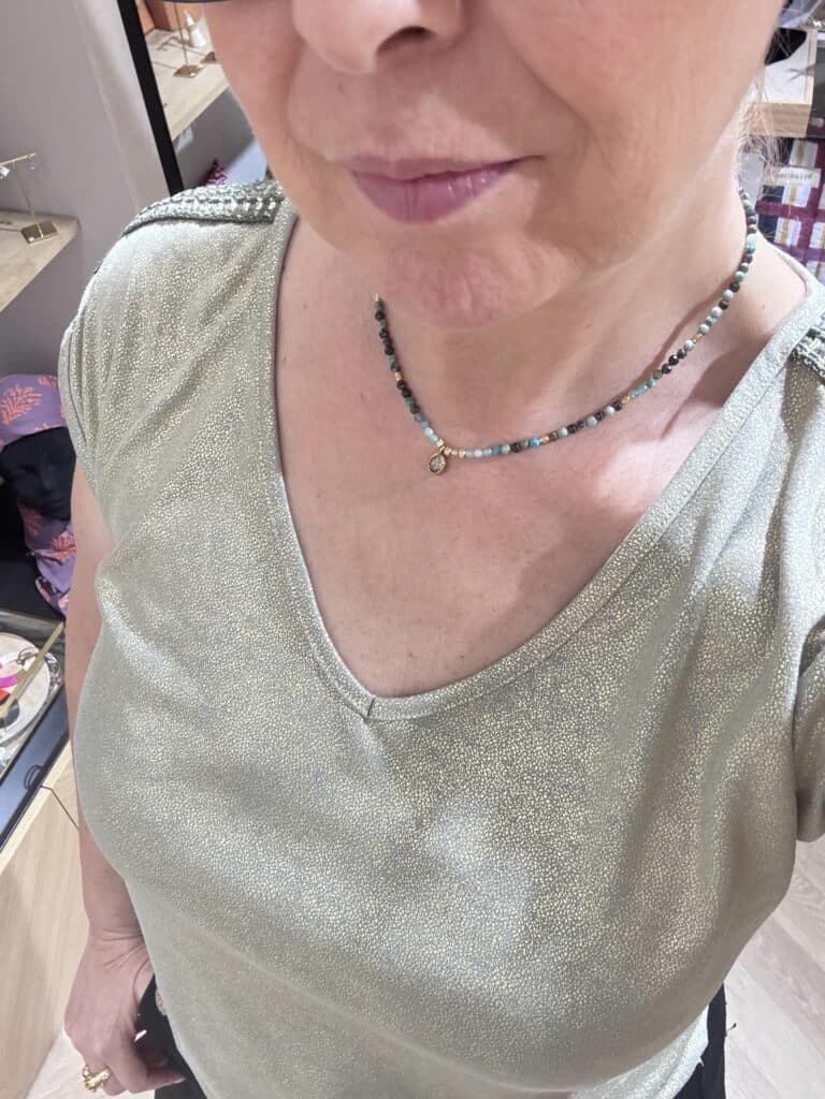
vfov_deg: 60.0
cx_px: 412
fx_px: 953
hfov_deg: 46.8
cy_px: 550
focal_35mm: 30
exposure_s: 1/50
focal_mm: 2.69
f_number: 1.9
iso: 200
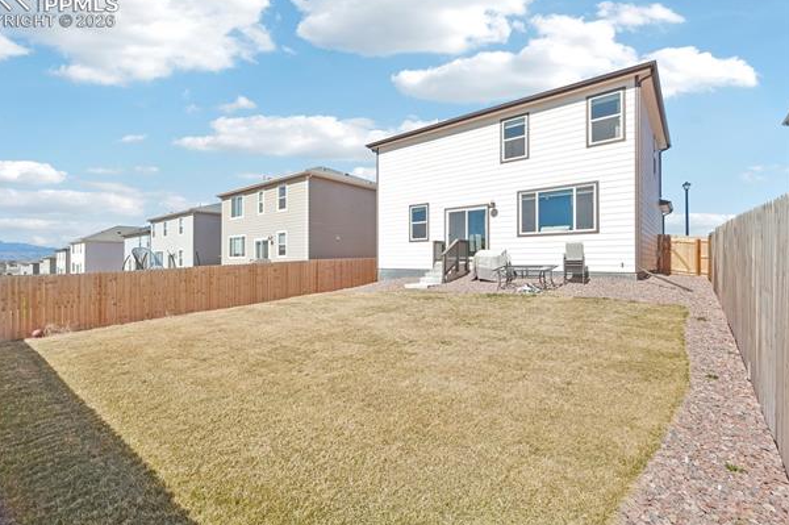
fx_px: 350
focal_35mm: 16
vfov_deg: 73.6
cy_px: 262
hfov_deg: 96.7
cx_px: 375
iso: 800
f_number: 13
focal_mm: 10
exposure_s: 1/500
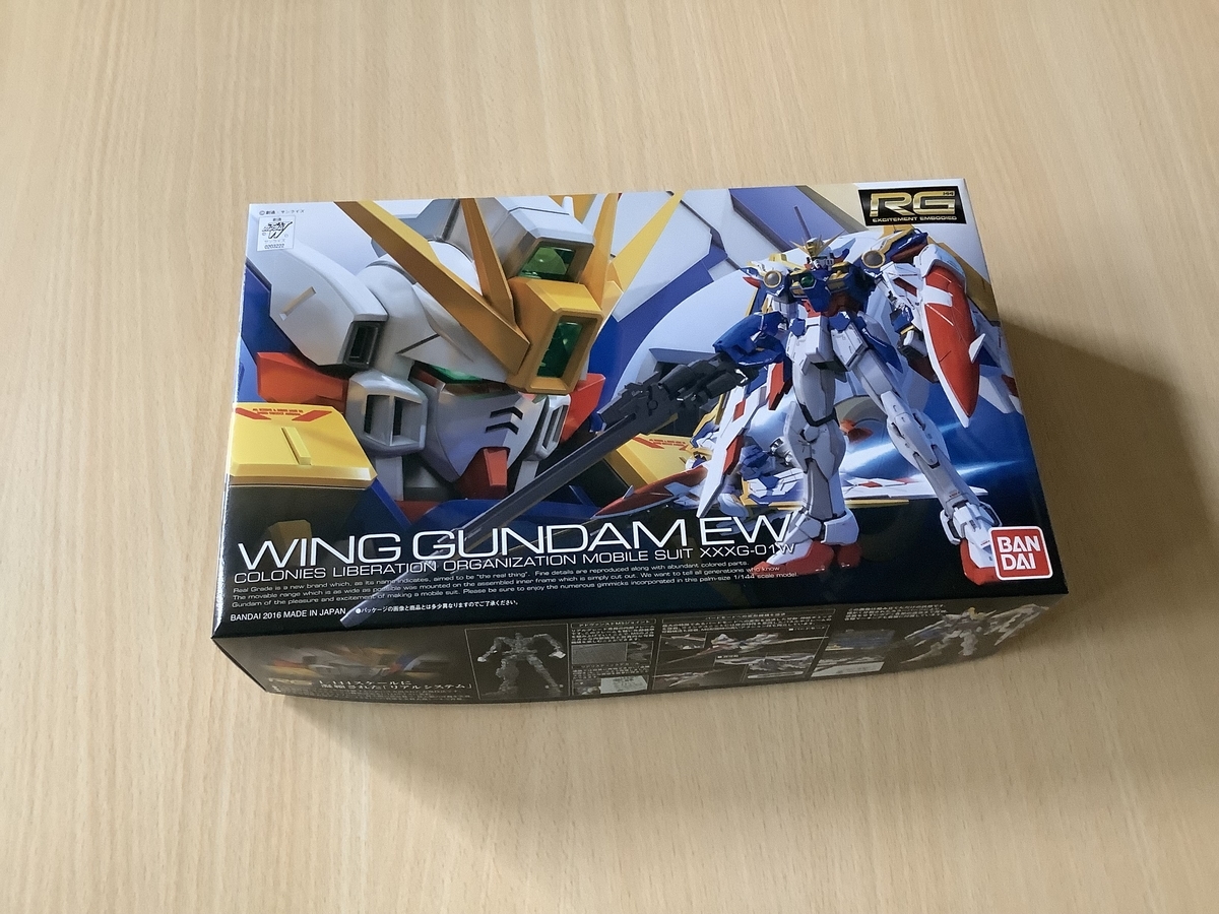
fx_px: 1092
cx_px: 610
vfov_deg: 45.4
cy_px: 457
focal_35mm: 31
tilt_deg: -66.4
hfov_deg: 58.4
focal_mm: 3.3
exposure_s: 1/60
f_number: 2.4
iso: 320
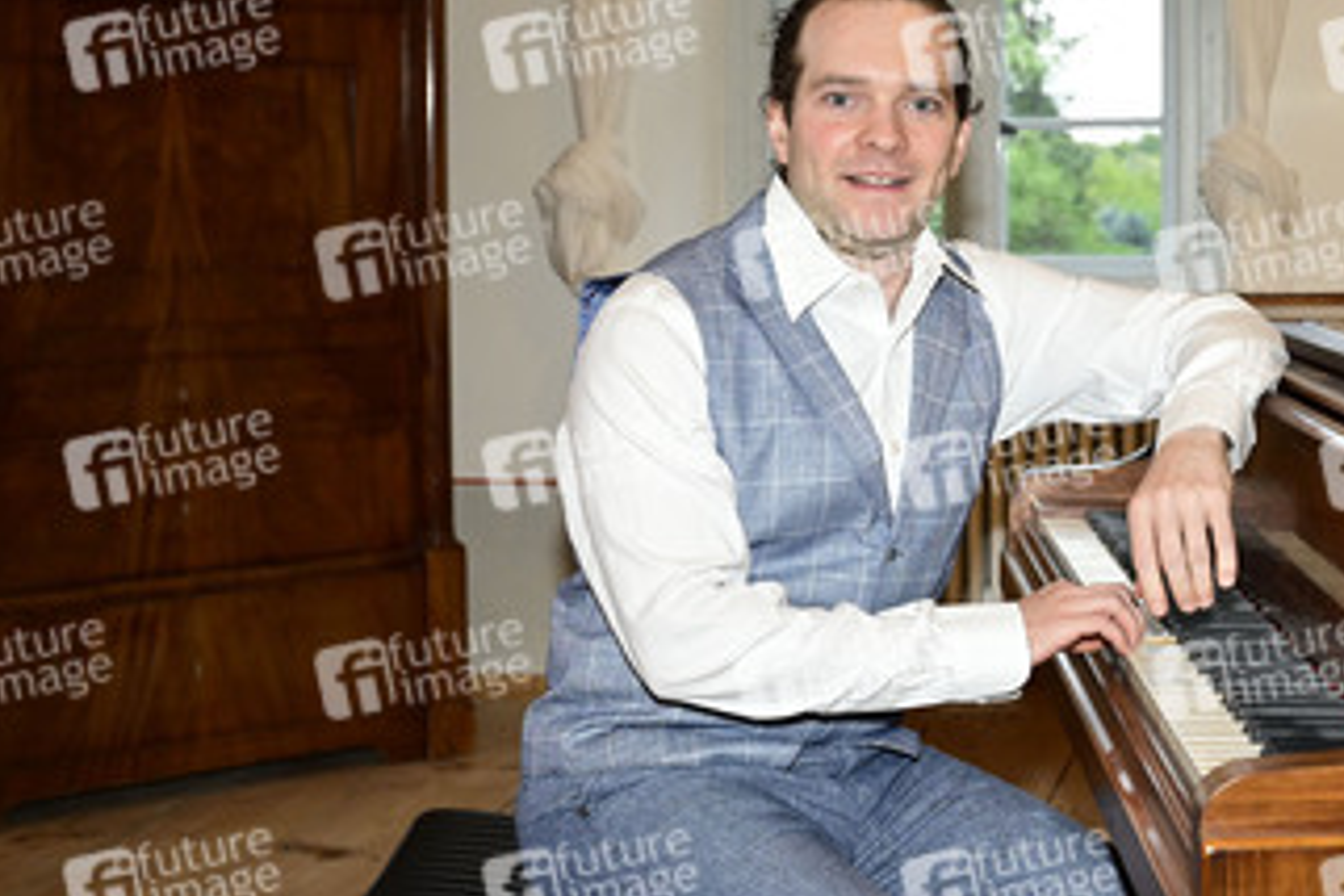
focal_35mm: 59
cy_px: 356
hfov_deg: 33.6
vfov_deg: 23.0
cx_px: 898
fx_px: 2202
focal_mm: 42
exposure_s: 1/200
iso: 3200
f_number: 5
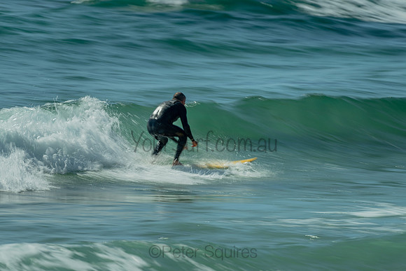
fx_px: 6915
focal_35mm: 613
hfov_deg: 3.4
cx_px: 177
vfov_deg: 2.2
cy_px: 118
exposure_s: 1/20
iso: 64
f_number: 5.6
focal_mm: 500
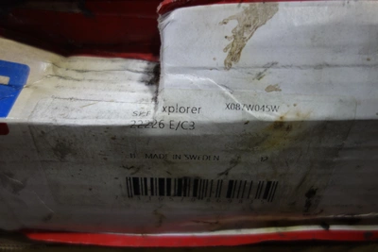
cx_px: 189
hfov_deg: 65.5
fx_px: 294
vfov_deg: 46.4
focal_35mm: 28
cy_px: 126
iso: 125
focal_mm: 10.4
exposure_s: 1/40
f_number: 1.8
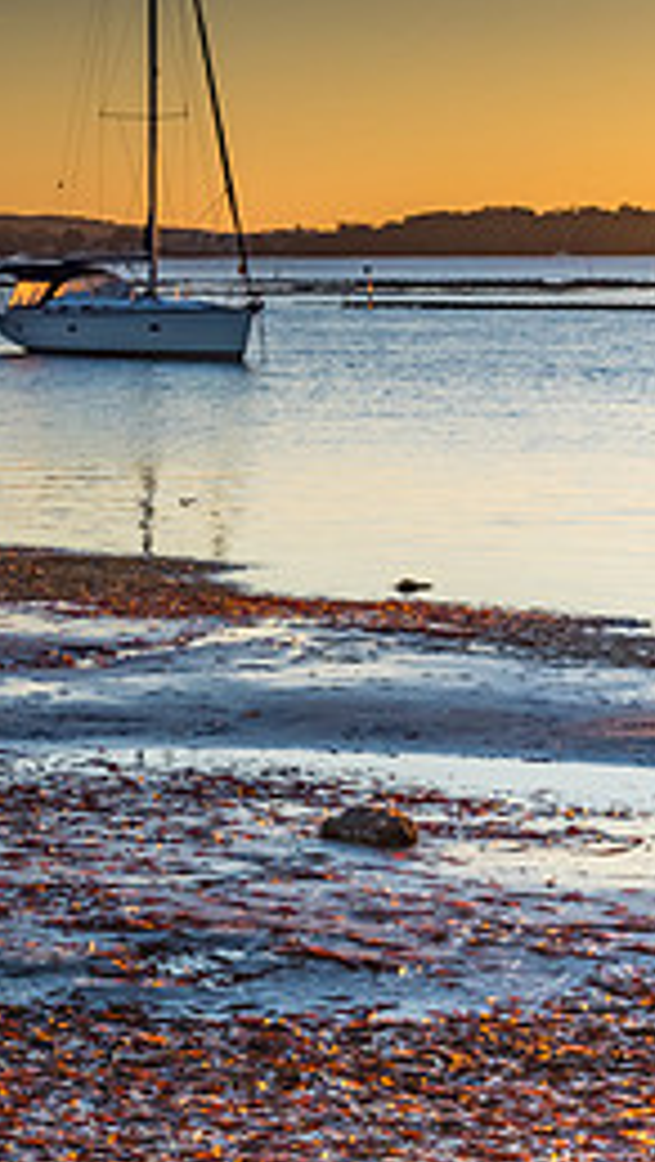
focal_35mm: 125
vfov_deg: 17.1
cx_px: -583
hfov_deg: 9.2
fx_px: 3853
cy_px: 496
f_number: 3.3
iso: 400
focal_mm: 34
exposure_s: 1/800
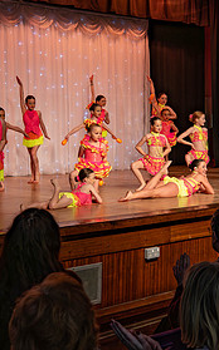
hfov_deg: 18.6
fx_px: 670
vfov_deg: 29.2
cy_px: 119
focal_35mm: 70
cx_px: 103
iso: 2000
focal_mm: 28
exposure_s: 1/250
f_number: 4
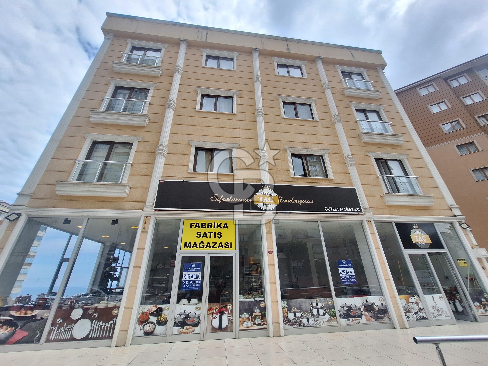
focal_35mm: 13
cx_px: 244
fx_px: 183
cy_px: 183
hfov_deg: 106.2
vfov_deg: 89.9
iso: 40
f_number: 2.2
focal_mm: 1.74
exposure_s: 1/2353
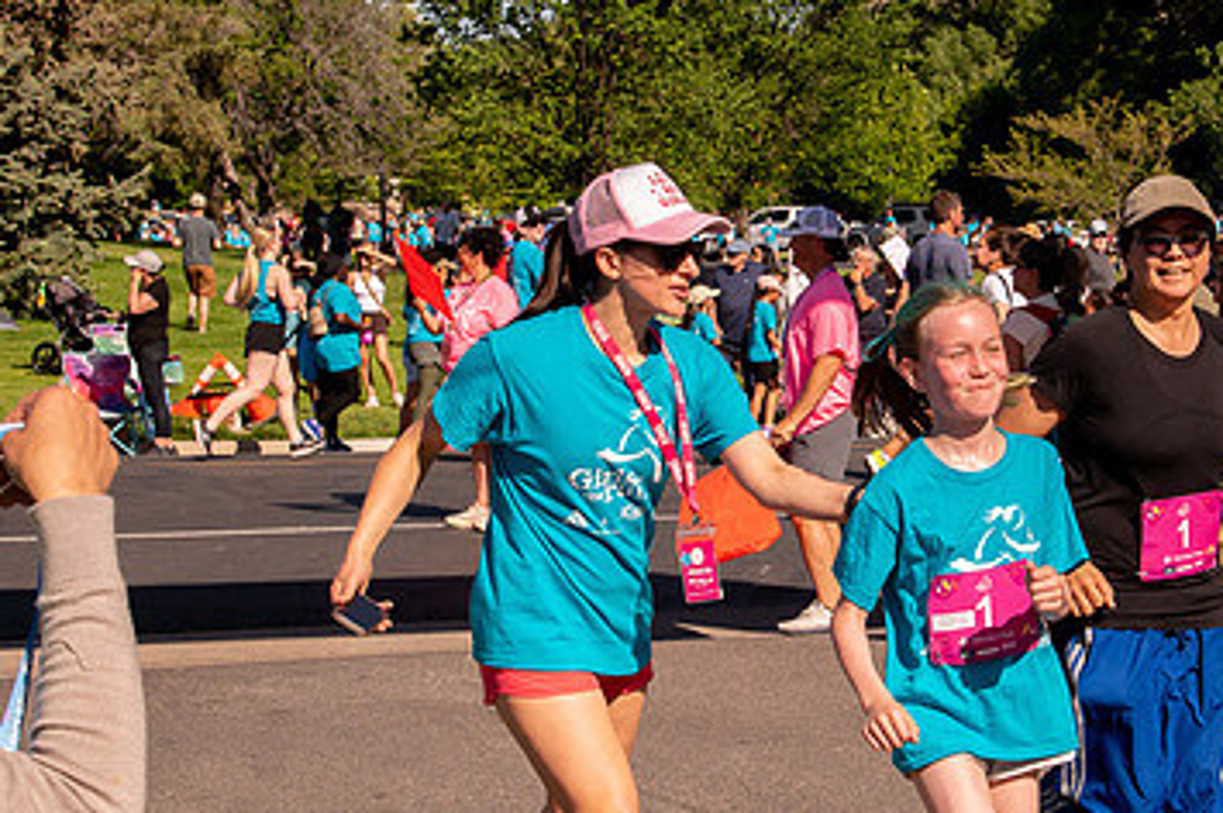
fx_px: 3156
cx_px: 858
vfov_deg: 14.7
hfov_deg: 21.8
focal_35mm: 93
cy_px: 345
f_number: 11
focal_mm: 40
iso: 800
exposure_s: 1/1250
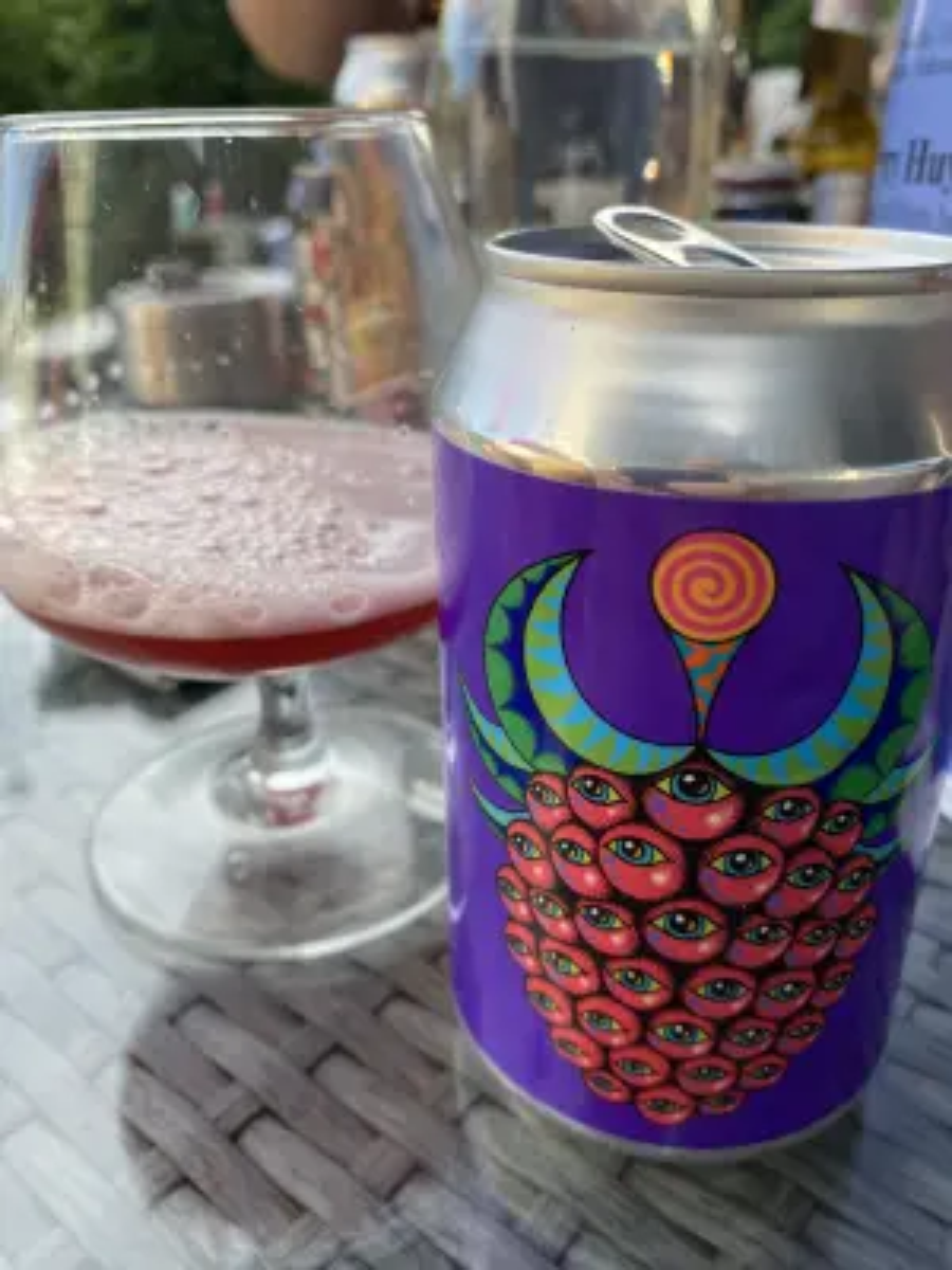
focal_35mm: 25
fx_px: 917
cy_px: 635
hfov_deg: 54.9
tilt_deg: -26.3
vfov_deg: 69.4
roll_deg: -0.3
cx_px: 476
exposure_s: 1/327
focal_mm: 4.25
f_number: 1.8
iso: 32
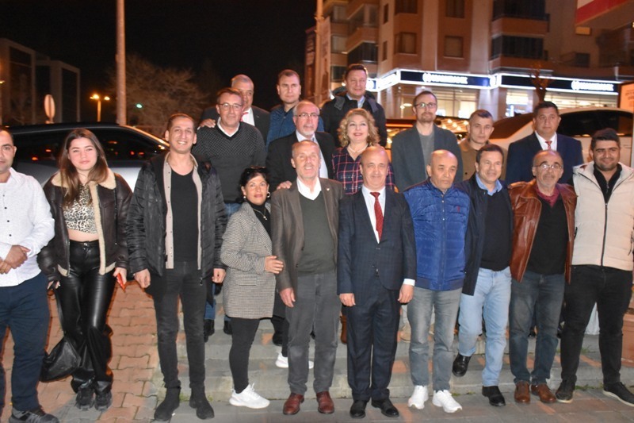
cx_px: 317
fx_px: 607
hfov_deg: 55.1
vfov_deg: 38.3
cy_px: 212
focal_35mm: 34
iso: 6400
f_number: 3.8
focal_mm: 23
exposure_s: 1/60
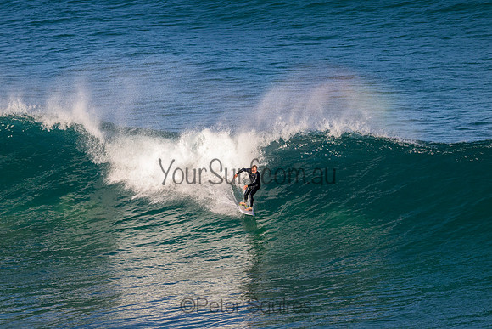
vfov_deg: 4.4
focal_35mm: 310
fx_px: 4237
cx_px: 246
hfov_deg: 6.6
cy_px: 164
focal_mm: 310
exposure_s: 1/2000
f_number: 11
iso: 1600
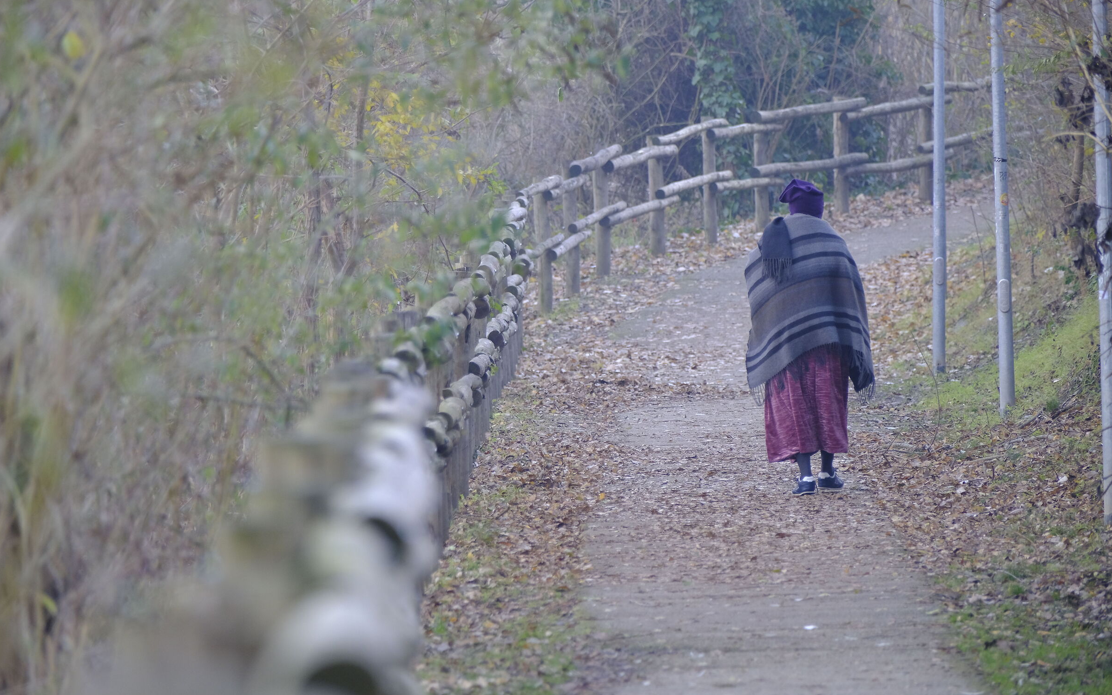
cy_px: 351
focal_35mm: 460
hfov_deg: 4.6
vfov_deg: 2.9
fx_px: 13942
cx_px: 556
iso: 800
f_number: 5.6
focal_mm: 300
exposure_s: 1/150
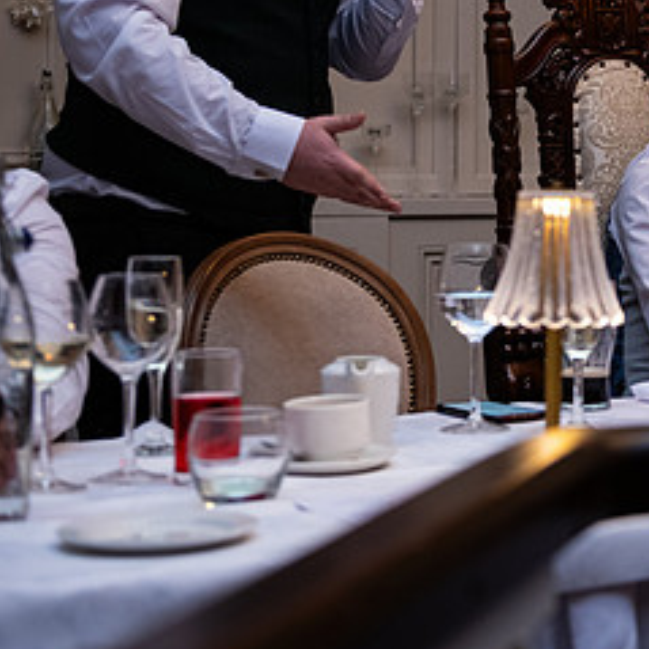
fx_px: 2100
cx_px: 755
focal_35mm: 99
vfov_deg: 17.5
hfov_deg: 16.9
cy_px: 151
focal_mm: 48
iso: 1000
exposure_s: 1/160
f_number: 3.5
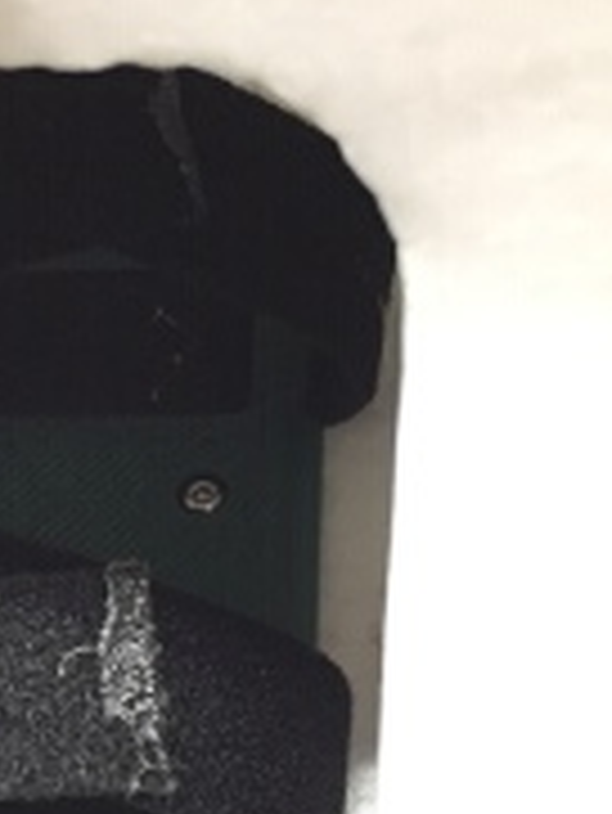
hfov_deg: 21.8
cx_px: -50
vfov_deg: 30.0
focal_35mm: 64
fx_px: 1507
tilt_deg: -56.1
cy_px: 558
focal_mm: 4.15
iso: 160
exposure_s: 1/30
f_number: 2.2
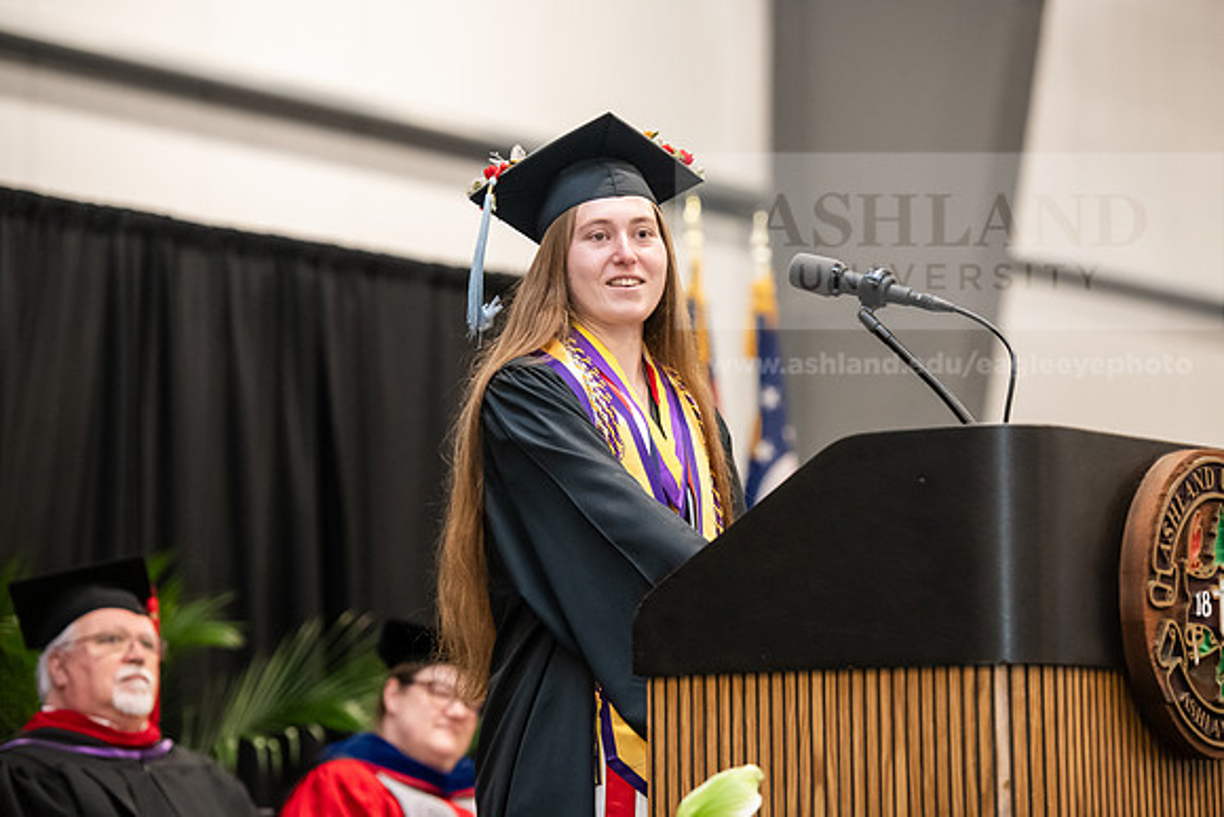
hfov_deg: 14.7
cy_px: 408
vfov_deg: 9.8
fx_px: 4761
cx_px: 612
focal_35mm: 140
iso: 3200
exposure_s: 1/200
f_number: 3.5
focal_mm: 140
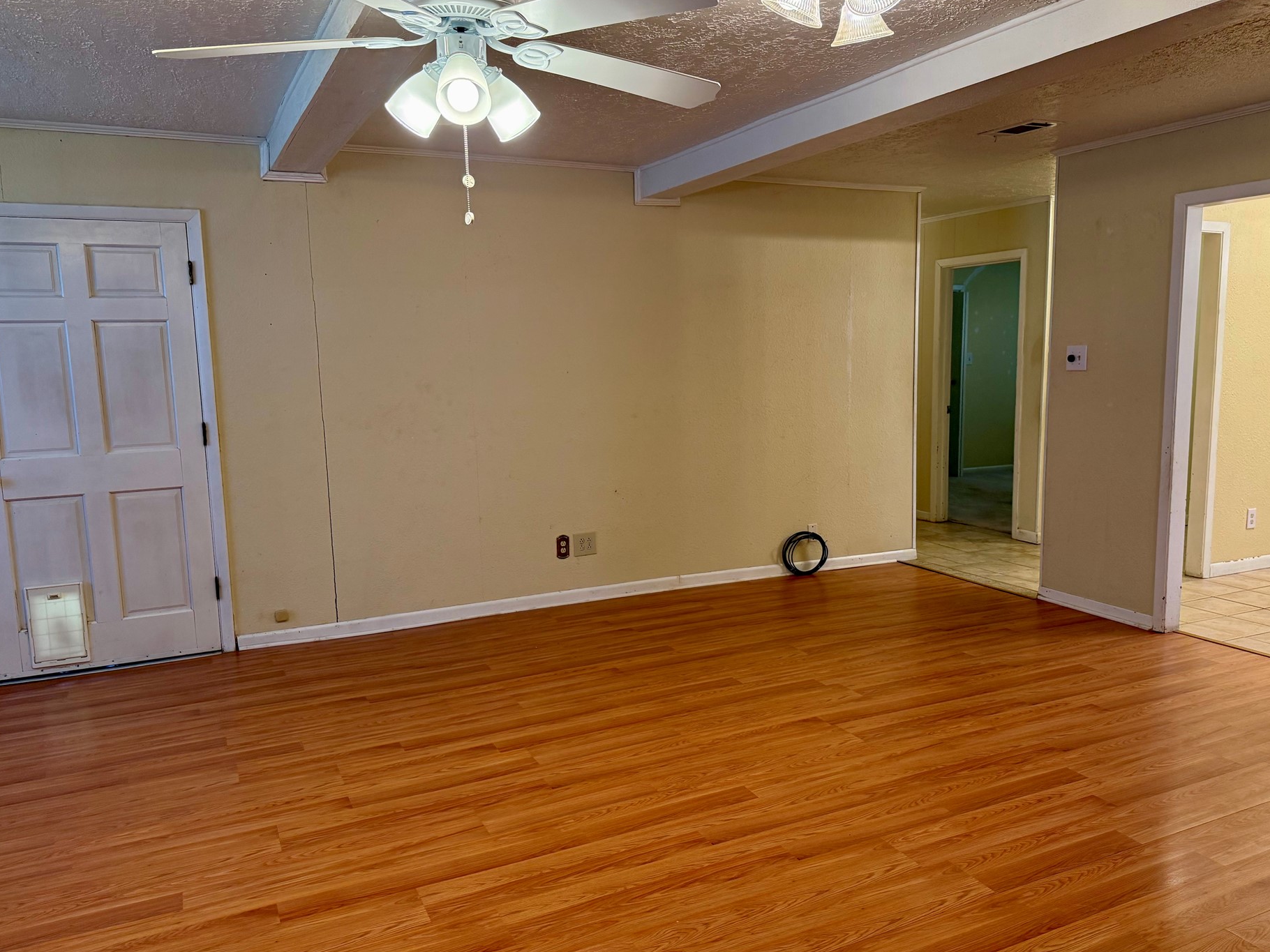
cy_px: 497
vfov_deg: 51.3
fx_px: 991
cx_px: 687
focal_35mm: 27
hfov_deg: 65.2
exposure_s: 1/120
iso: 200
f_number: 1.78
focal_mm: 6.76
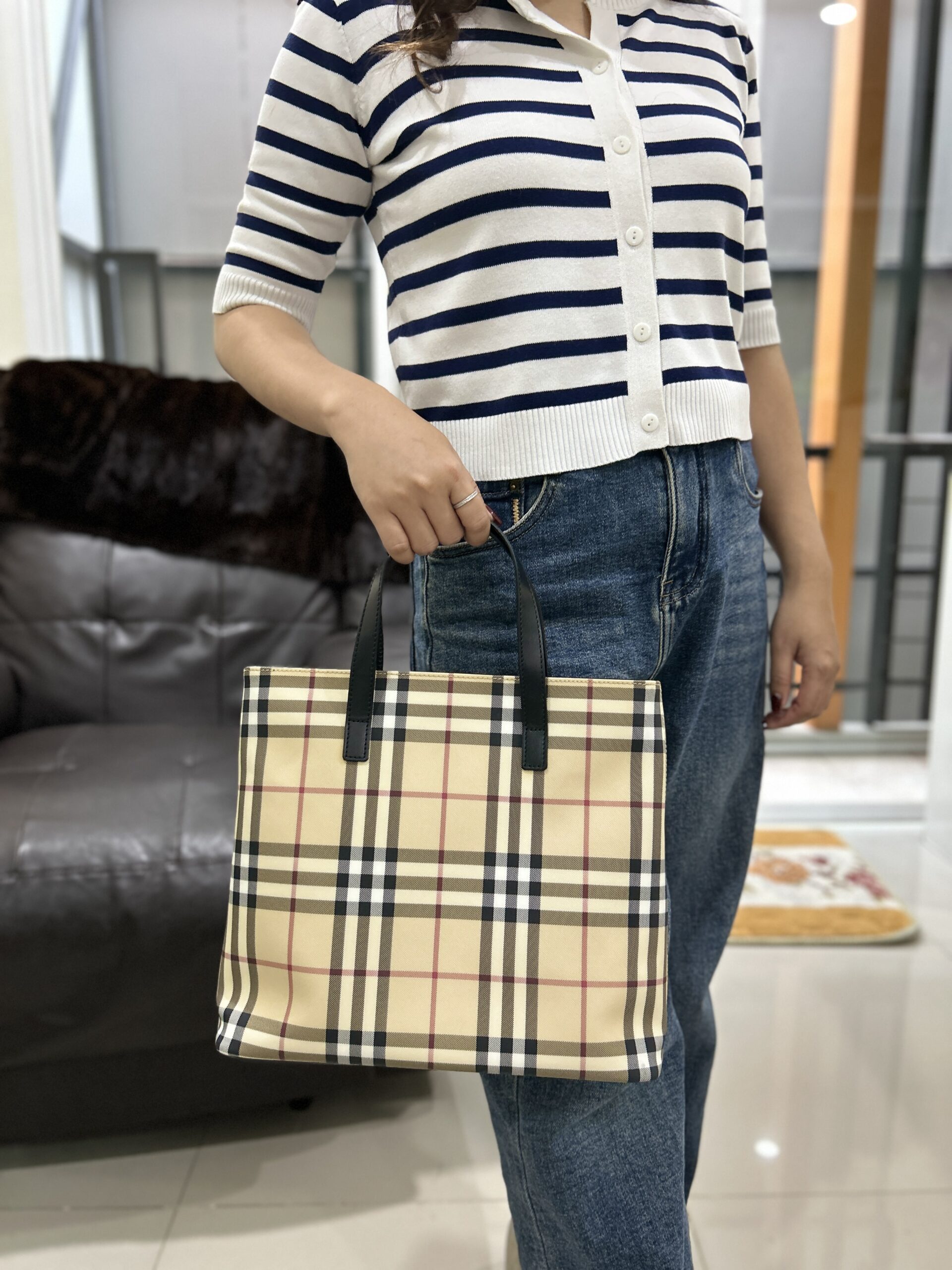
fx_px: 953
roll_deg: -0.4
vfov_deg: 67.3
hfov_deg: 53.1
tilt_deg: -10.2
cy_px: 635
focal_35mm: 26
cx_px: 476
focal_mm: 5.7
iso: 250
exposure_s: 1/50
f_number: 1.5
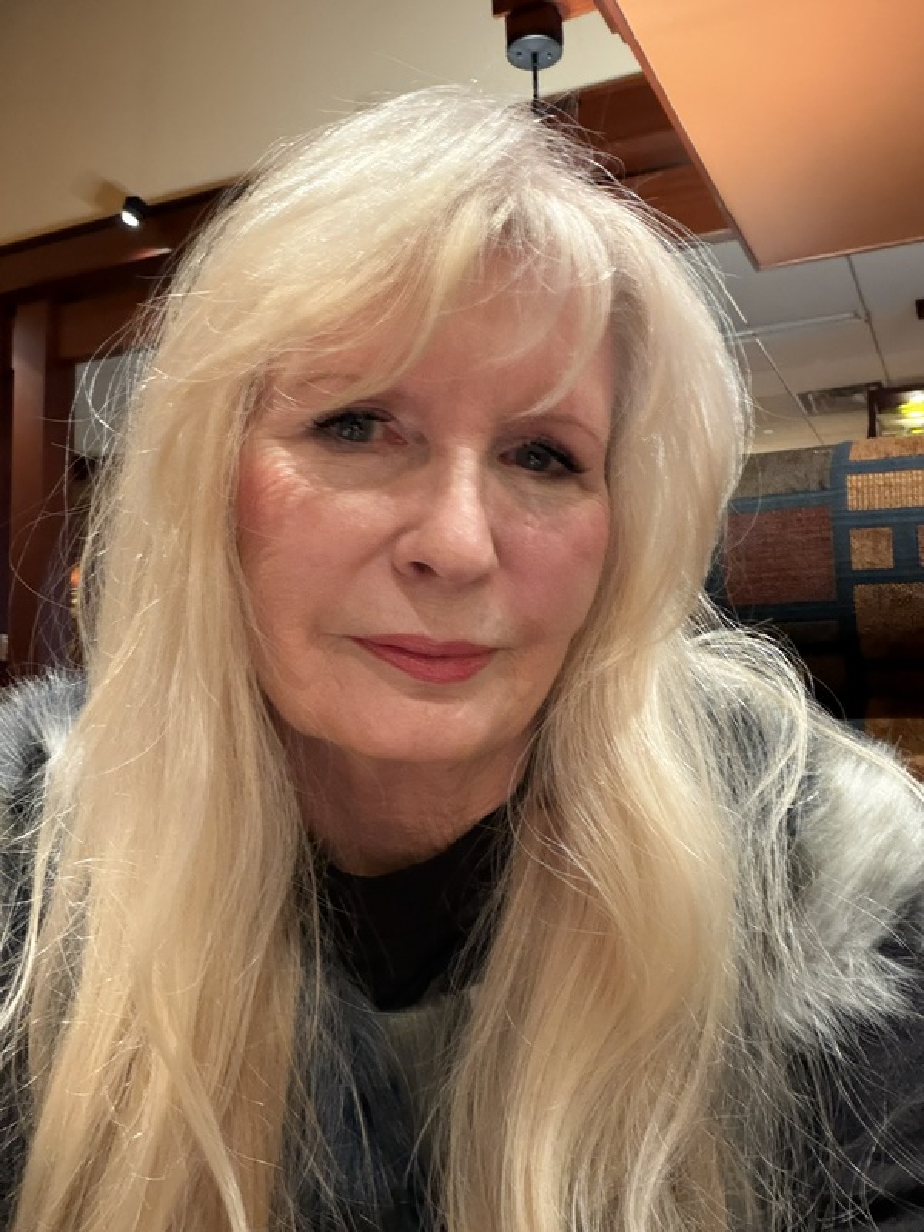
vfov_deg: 60.0
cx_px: 462
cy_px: 616
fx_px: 1068
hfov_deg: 46.8
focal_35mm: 30
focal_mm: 2.71
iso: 640
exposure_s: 1/17
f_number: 1.9
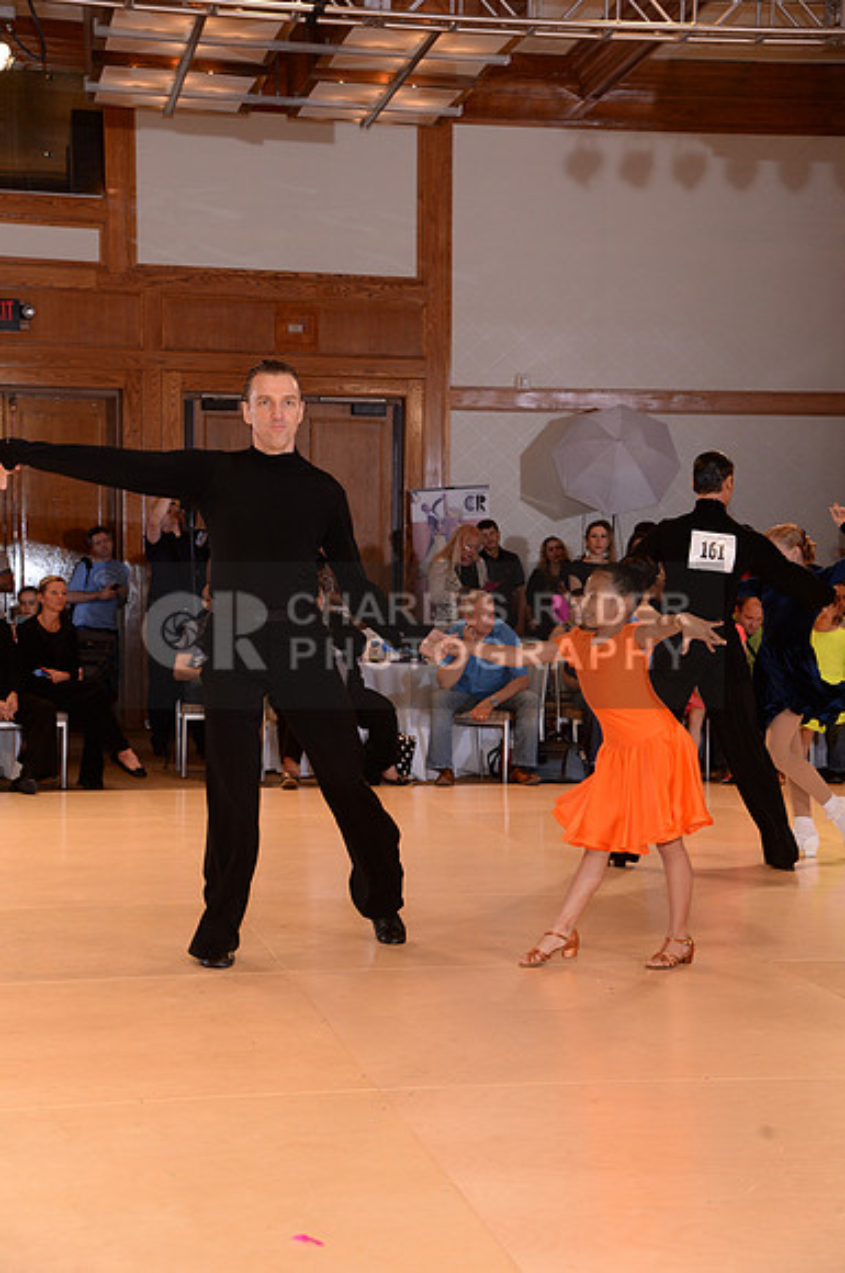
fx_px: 2295
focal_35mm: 65
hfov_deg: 20.9
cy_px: 636
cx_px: 422
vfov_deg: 31.0
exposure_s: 1/250
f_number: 5.6
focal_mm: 65
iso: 1250
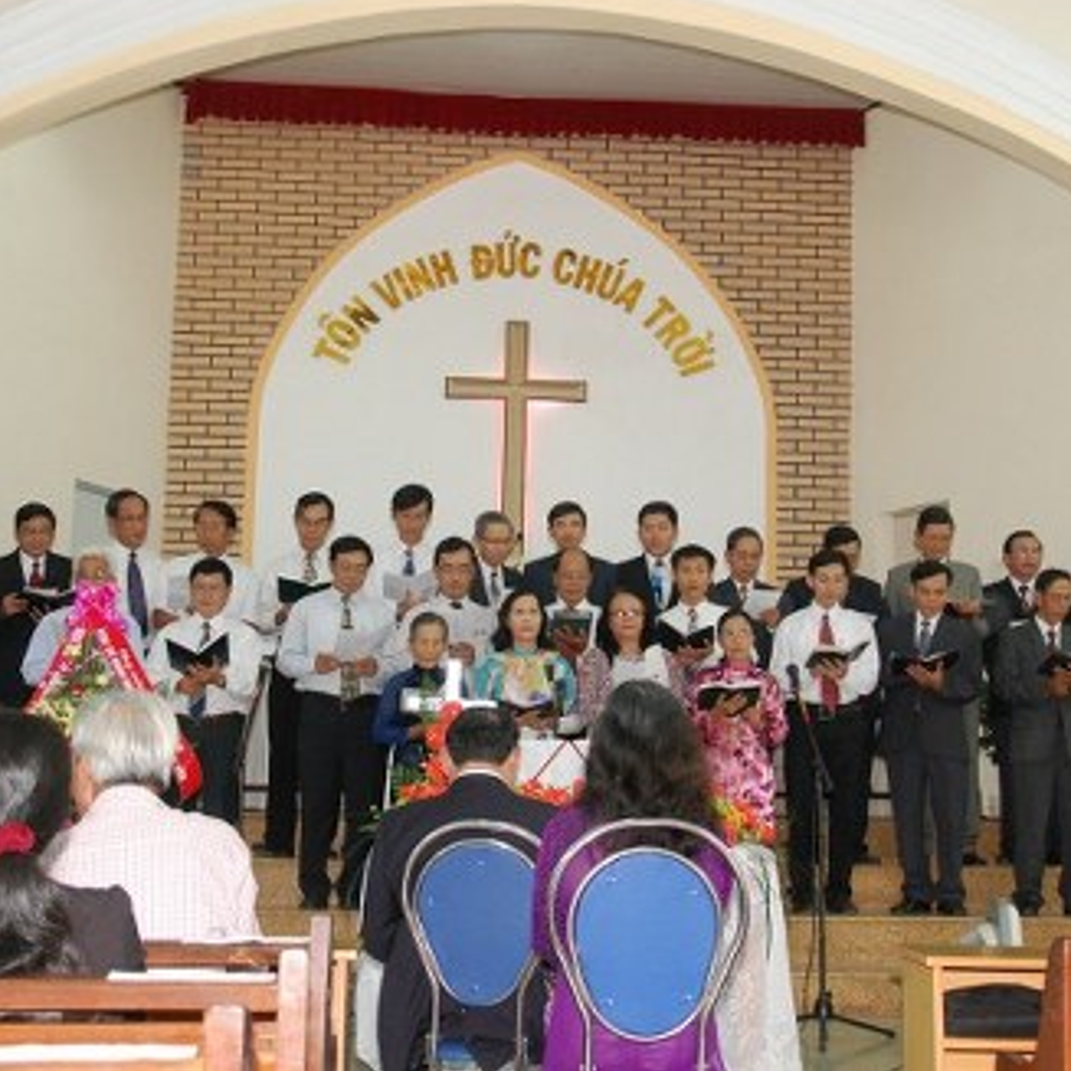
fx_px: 1703
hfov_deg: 34.9
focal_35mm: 49
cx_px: 547
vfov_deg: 34.9
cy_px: 536
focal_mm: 25
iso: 1000
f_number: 4
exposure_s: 1/60
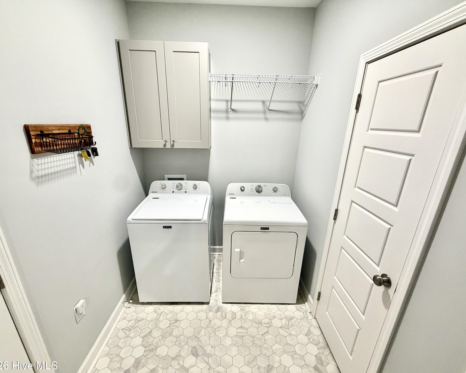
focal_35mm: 15
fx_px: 207
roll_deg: -0.8
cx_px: 232
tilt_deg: -18.8
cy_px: 191
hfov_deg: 96.8
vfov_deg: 84.0
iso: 250
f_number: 2.2
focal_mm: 2.22
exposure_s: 1/60
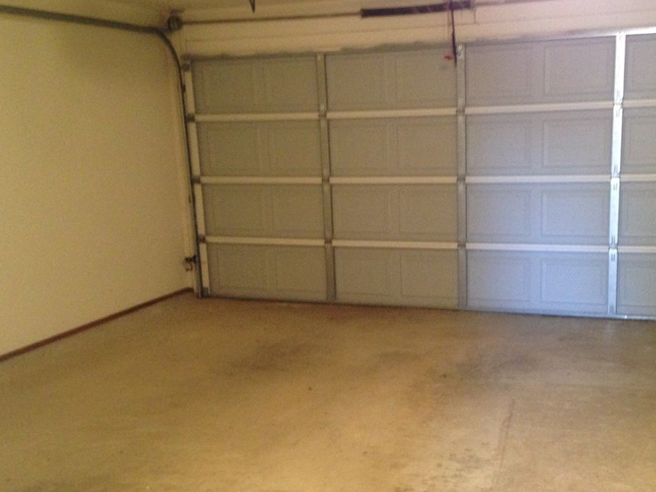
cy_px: 275
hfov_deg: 41.1
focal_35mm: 46
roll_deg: +2.3
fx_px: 872
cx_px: 392
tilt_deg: -10.6
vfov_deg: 31.5
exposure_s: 1/20
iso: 320
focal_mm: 4.12
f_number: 2.4
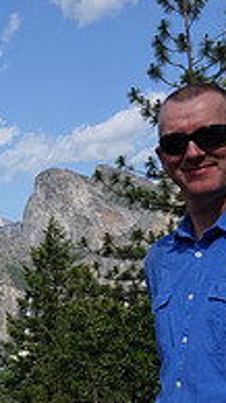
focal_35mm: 75
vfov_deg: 28.2
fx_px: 800
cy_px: 209
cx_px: -102
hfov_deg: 15.0
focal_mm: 8.8
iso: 125
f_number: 5.6
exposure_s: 1/640
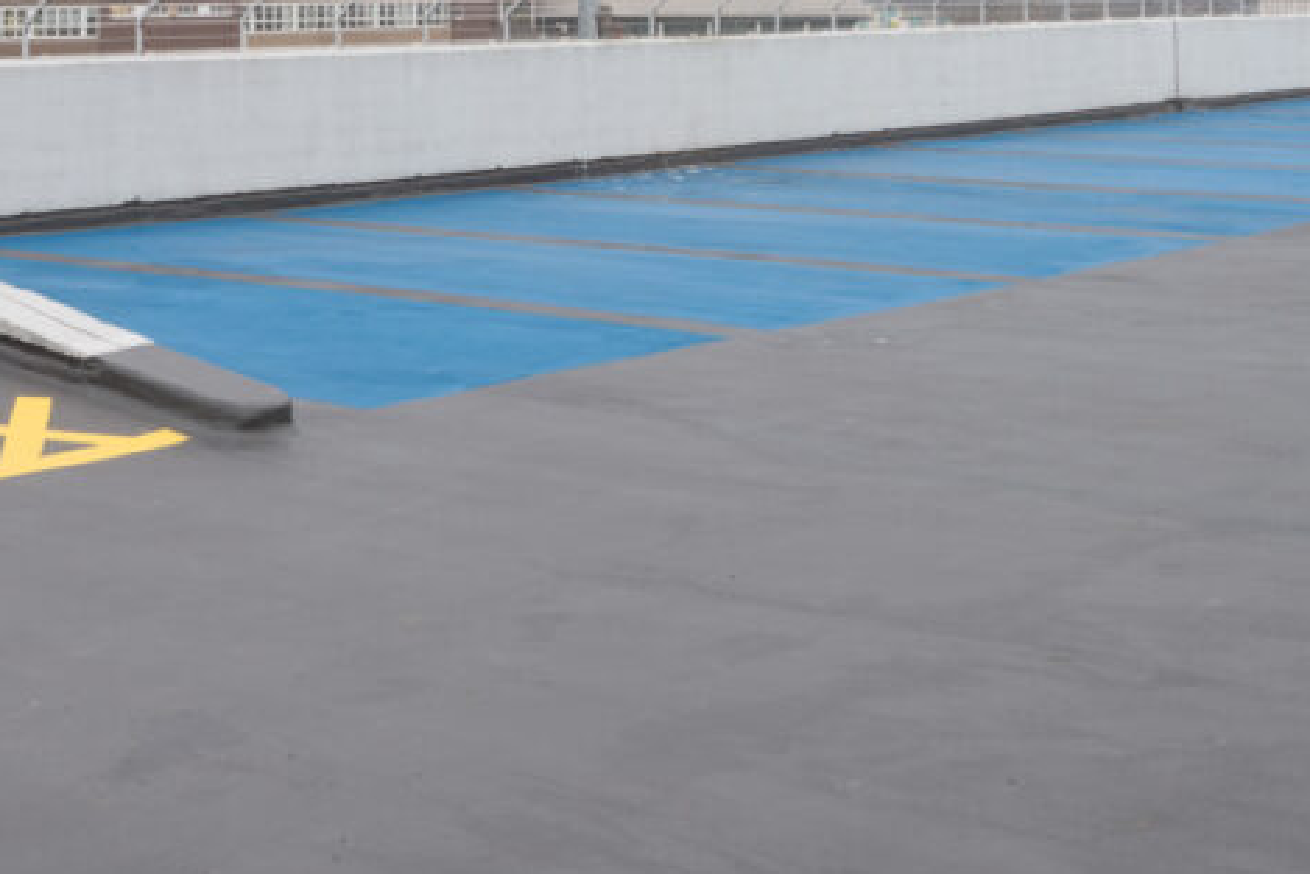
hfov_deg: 27.4
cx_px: 131
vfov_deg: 18.6
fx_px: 2584
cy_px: -42
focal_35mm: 71
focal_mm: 32
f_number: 25
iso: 100
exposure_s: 2
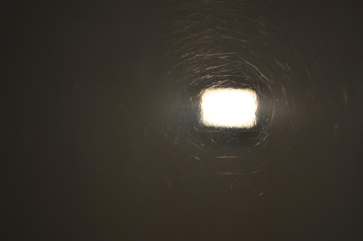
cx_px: 182
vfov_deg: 16.5
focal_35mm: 82
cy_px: 120
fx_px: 831
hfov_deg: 24.6
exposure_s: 1/125
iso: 200
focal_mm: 55
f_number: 5.6
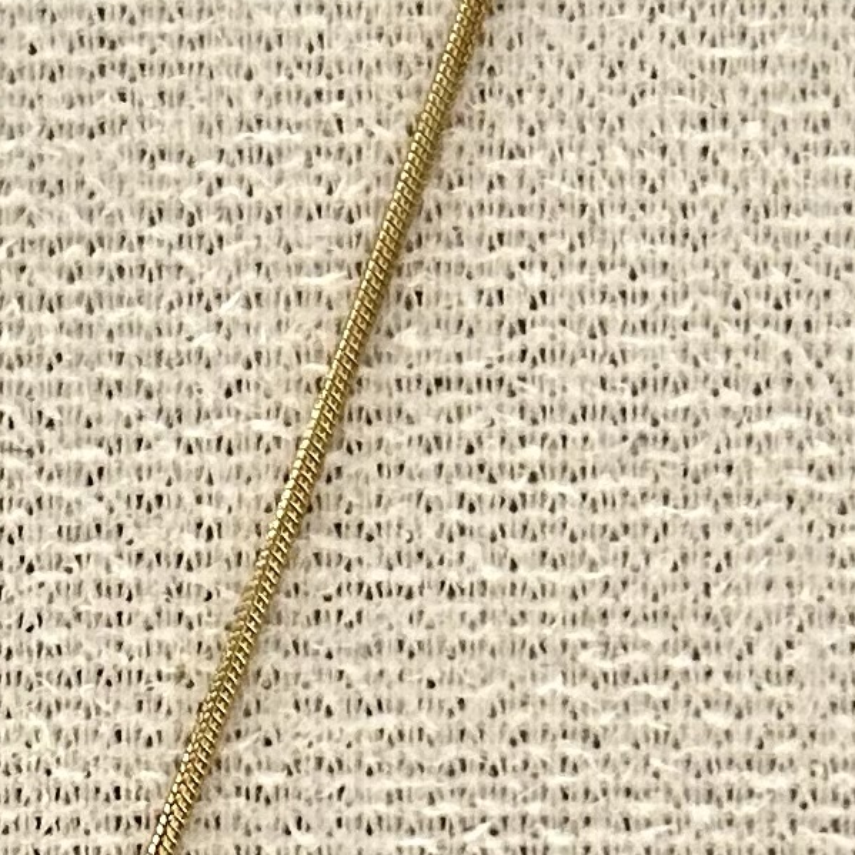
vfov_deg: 17.4
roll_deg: -0.9
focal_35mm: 91
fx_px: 2543
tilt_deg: -11.5
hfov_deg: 18.3
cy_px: 1224
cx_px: -95
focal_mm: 5.7
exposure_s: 1/60
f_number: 1.5
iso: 320
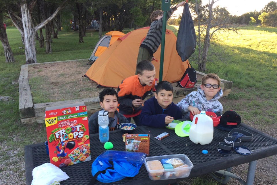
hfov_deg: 58.7
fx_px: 246
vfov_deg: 41.0
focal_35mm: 32
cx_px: 143
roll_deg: -1.5
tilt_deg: -19.2
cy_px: 107
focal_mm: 4.15
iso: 40
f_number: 2.2
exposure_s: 1/120
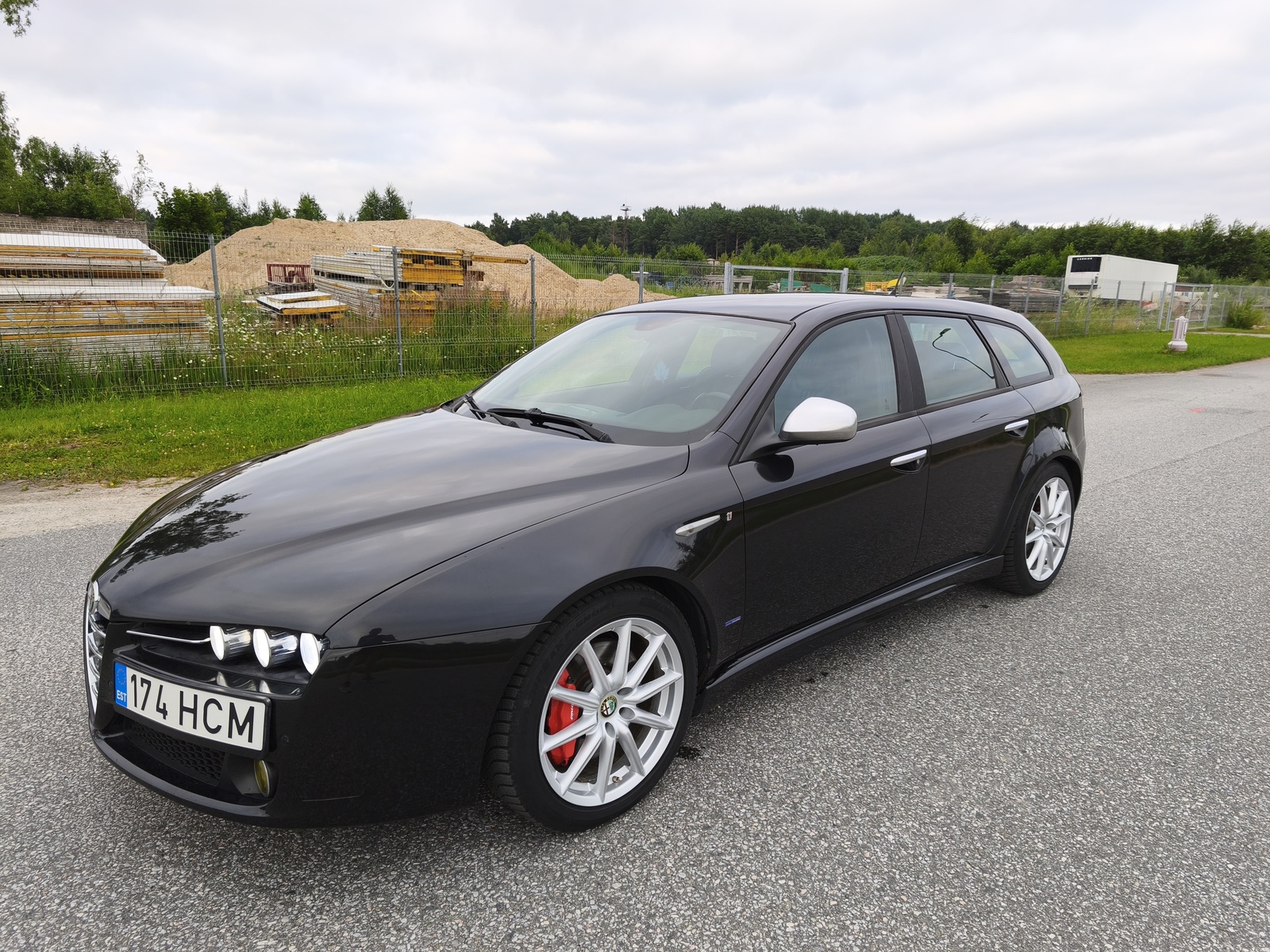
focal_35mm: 23
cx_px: 635
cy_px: 476
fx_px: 844
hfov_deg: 73.9
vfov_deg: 58.9
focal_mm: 5.35
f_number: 1.7
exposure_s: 1/258
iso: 50
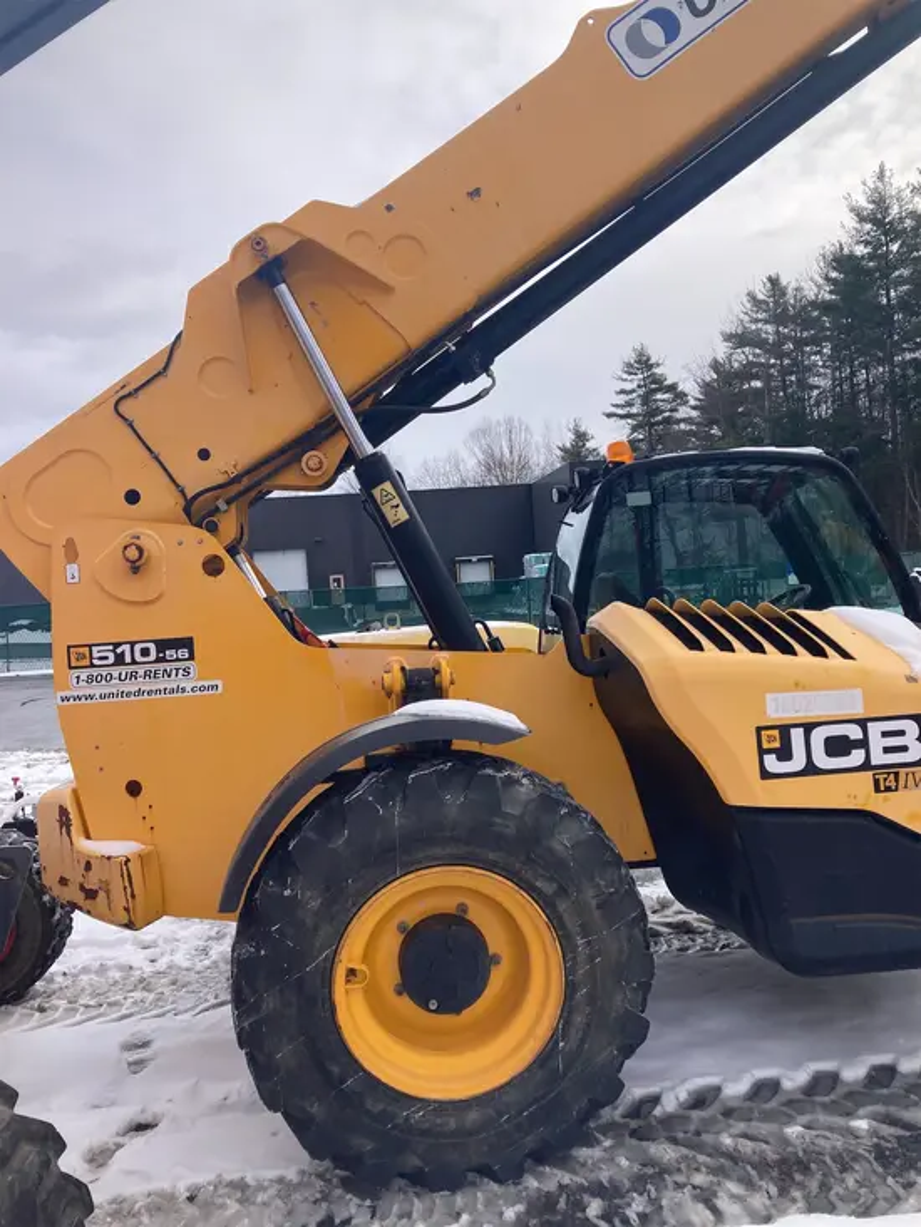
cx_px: 460
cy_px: 614
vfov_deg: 63.4
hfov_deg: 49.8
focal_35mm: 28
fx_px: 993
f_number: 1.8
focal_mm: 3.99
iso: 20
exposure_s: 1/934
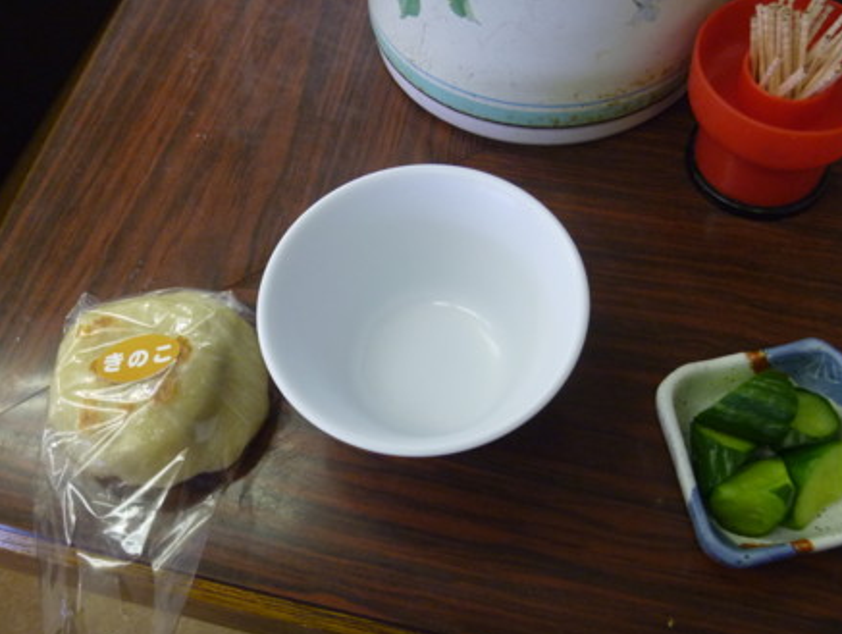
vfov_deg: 39.7
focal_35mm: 36
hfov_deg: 51.3
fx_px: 877
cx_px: 432
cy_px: 324
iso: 320
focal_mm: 6.3
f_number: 3.5
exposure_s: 1/30
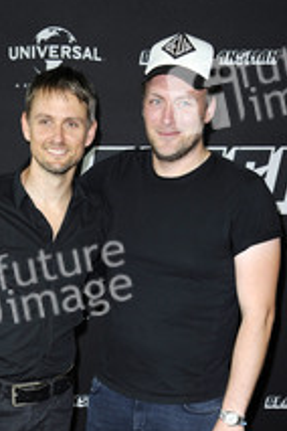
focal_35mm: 90
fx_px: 1076
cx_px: 88
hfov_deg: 15.2
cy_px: 391
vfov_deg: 22.1
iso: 500
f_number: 5
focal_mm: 48
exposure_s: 1/160
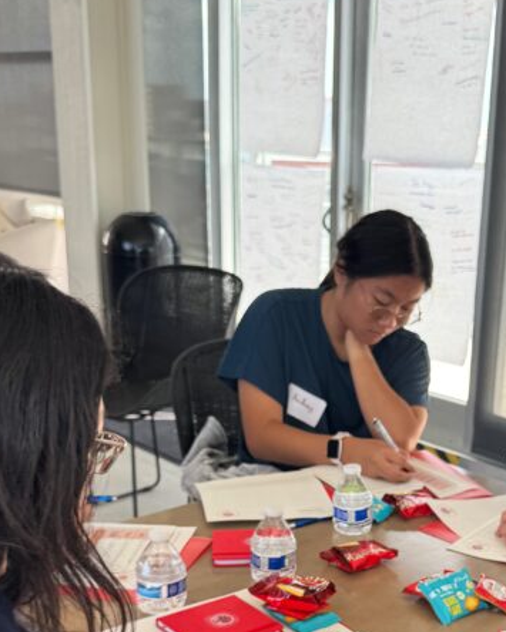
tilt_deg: -20.0
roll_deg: -2.0
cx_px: 395
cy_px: 504
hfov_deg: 27.6
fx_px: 1011
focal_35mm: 54
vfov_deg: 33.7
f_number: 1.78
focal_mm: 6.76
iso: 80
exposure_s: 1/178
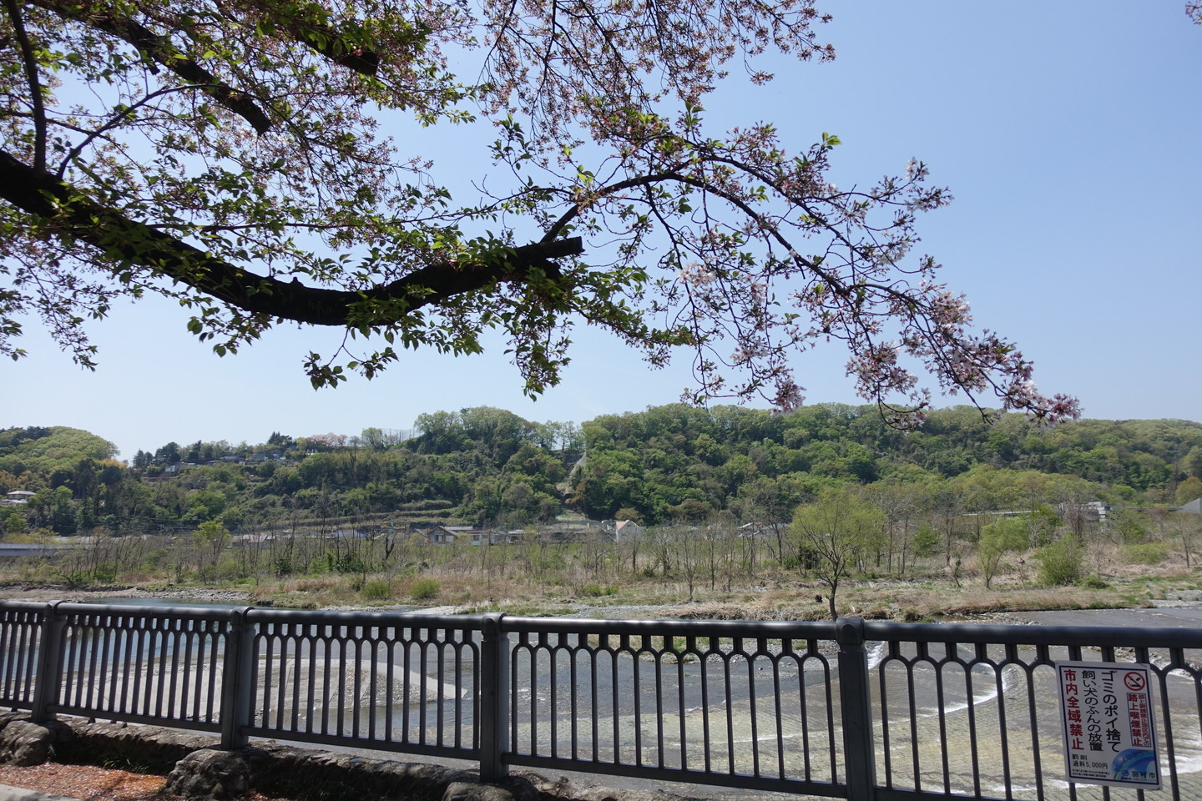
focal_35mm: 24
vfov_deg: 53.1
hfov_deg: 73.7
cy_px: 400
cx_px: 601
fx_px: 801
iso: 125
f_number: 1.8
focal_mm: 8.82
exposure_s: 1/640
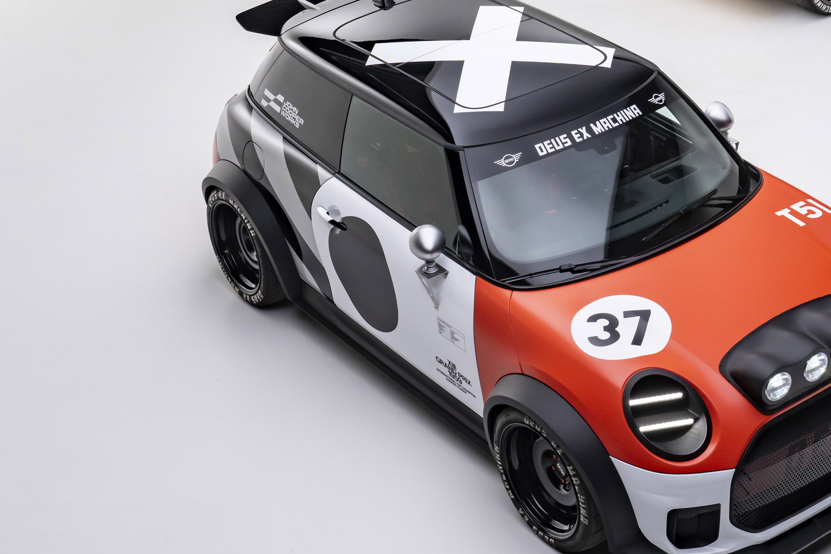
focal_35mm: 70
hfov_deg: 28.3
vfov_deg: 19.4
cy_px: 198
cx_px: 644
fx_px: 1616
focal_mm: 34
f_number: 9
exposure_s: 1/15
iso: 640
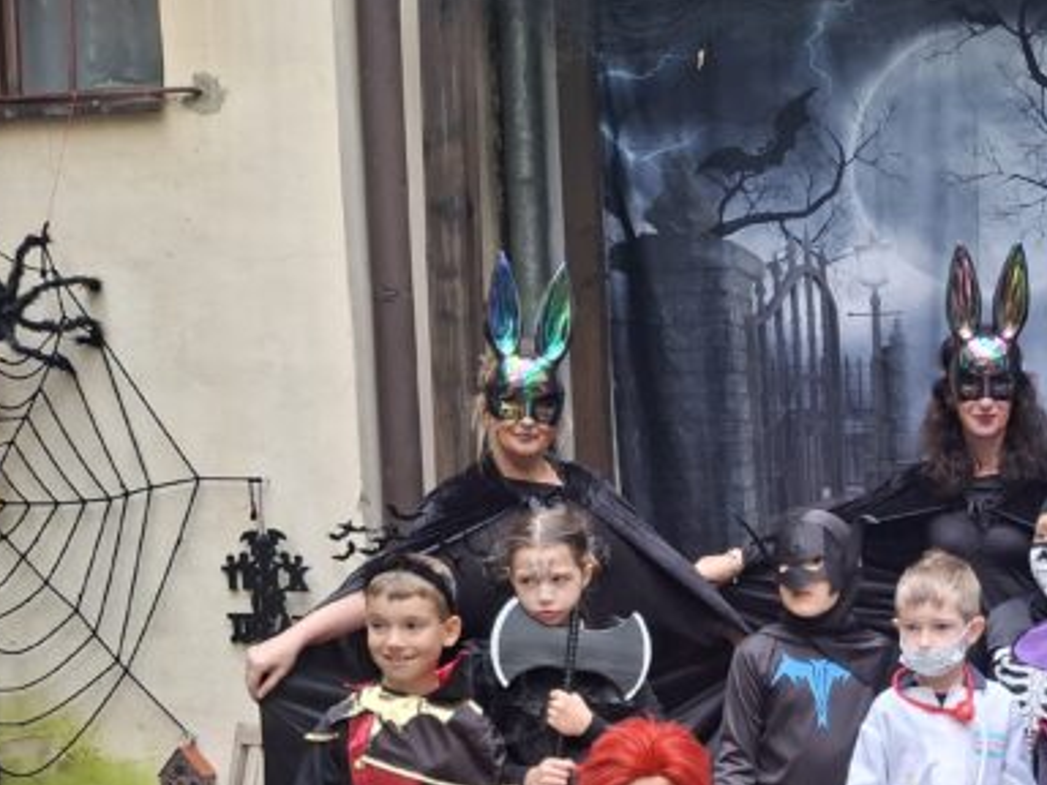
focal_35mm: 50
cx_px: 832
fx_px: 1512
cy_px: 676
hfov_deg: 36.9
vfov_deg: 28.2
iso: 200
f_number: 1.8
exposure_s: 1/60
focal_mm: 4.69
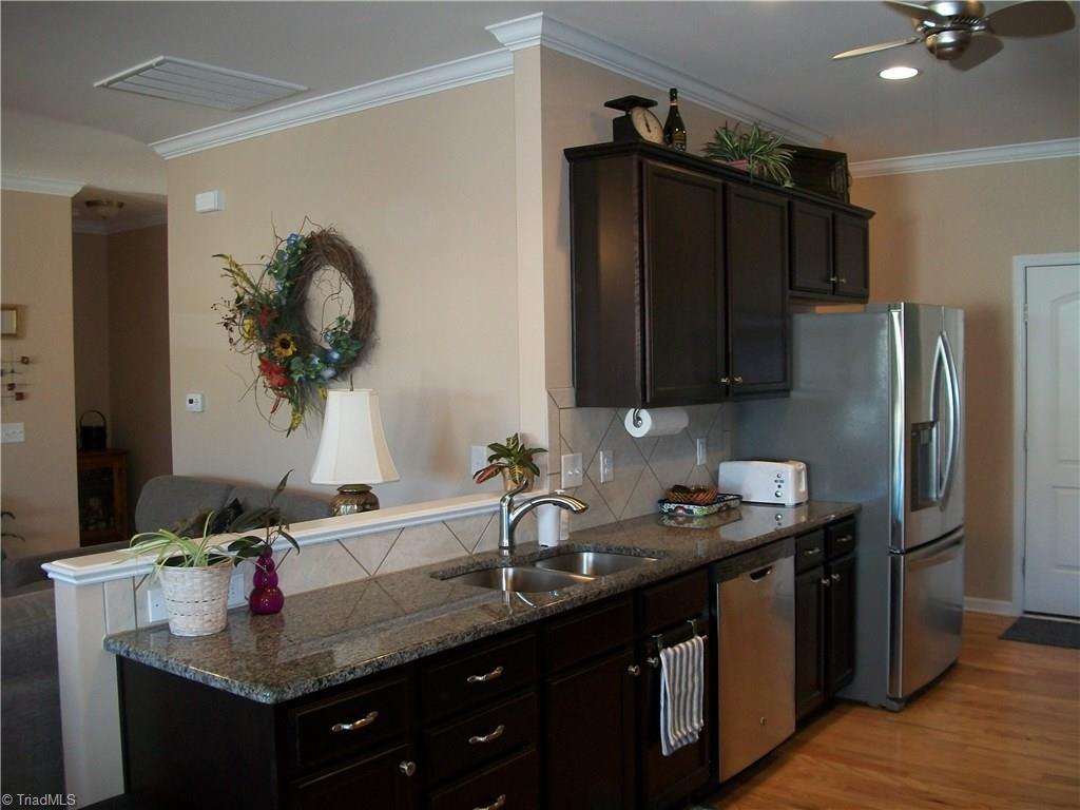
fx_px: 998
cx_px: 540
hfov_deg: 56.8
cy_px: 405
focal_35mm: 32
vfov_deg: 44.2
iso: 160
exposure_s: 1/30
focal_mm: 5.7
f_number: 2.9
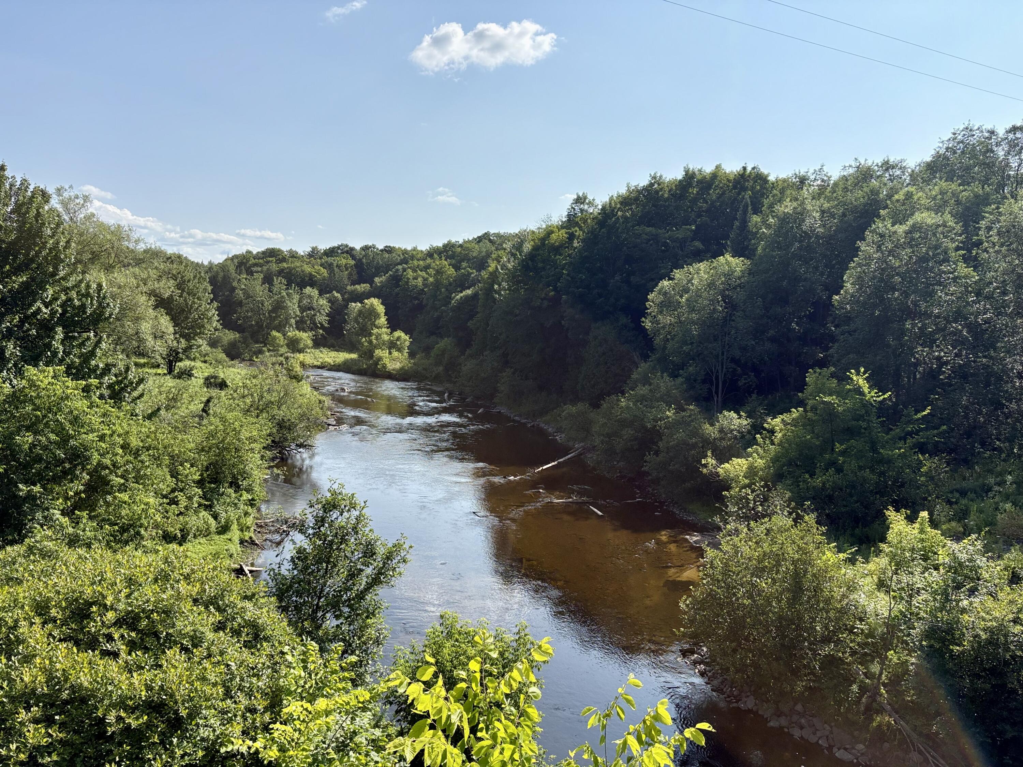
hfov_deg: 67.3
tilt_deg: -4.2
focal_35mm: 26
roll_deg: -2.4
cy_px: 384
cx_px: 512
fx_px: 768
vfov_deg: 53.1
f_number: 1.6
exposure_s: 1/4329
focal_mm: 5.96
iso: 64
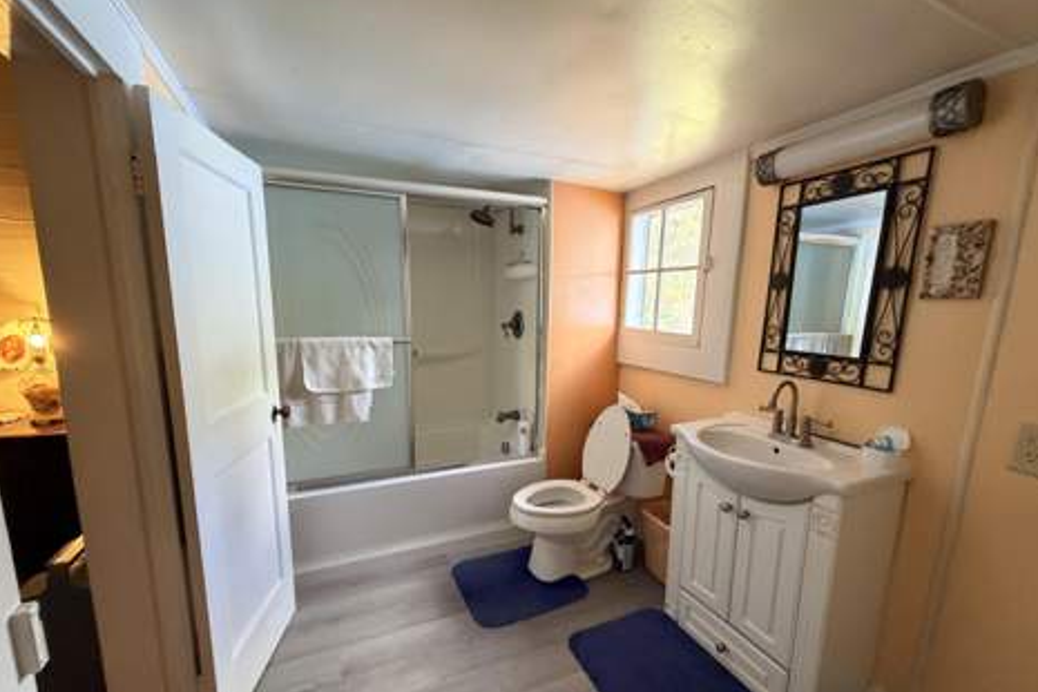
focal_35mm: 15
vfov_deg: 77.1
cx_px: 518
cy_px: 378
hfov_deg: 100.4
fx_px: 432
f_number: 2.2
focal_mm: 2.22
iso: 500
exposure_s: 1/60
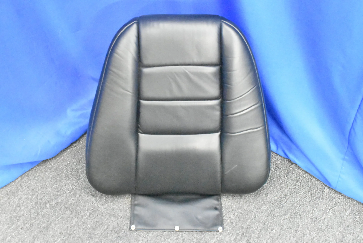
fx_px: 454
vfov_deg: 29.9
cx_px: 182
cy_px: 122
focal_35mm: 45
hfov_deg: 43.6
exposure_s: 1/50
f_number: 8
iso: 25600
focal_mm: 30
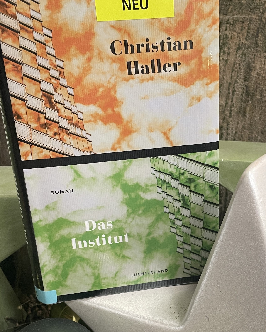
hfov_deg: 31.4
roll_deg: +1.4
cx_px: 157
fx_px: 472
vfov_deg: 38.1
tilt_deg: -22.3
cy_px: 234
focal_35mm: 48
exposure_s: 1/79
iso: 125
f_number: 1.6
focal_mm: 4.2
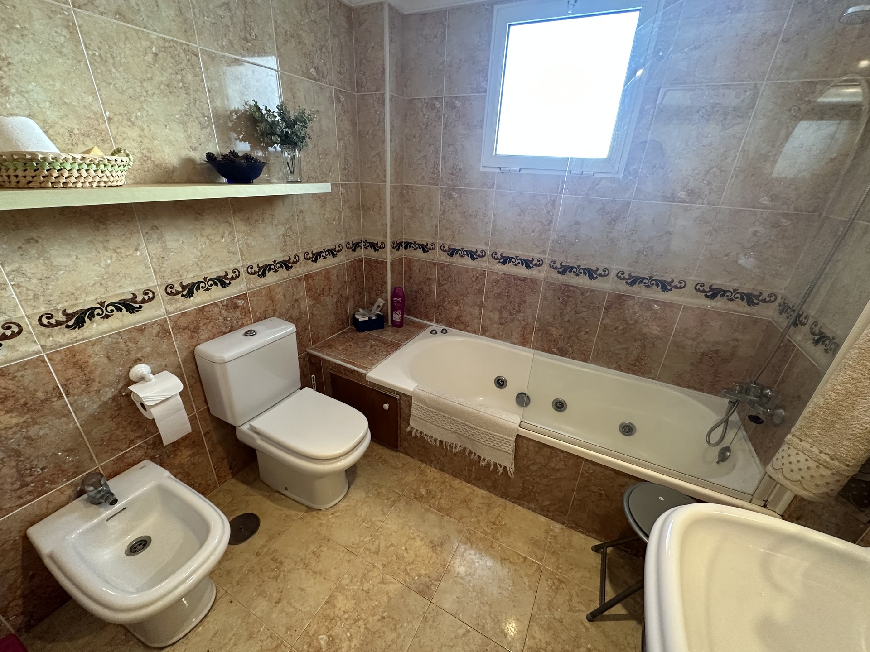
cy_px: 326
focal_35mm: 14
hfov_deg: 102.1
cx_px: 435
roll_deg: -3.1
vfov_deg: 85.7
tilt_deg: -25.1
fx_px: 352
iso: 320
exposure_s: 1/60
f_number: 2.2
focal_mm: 2.22
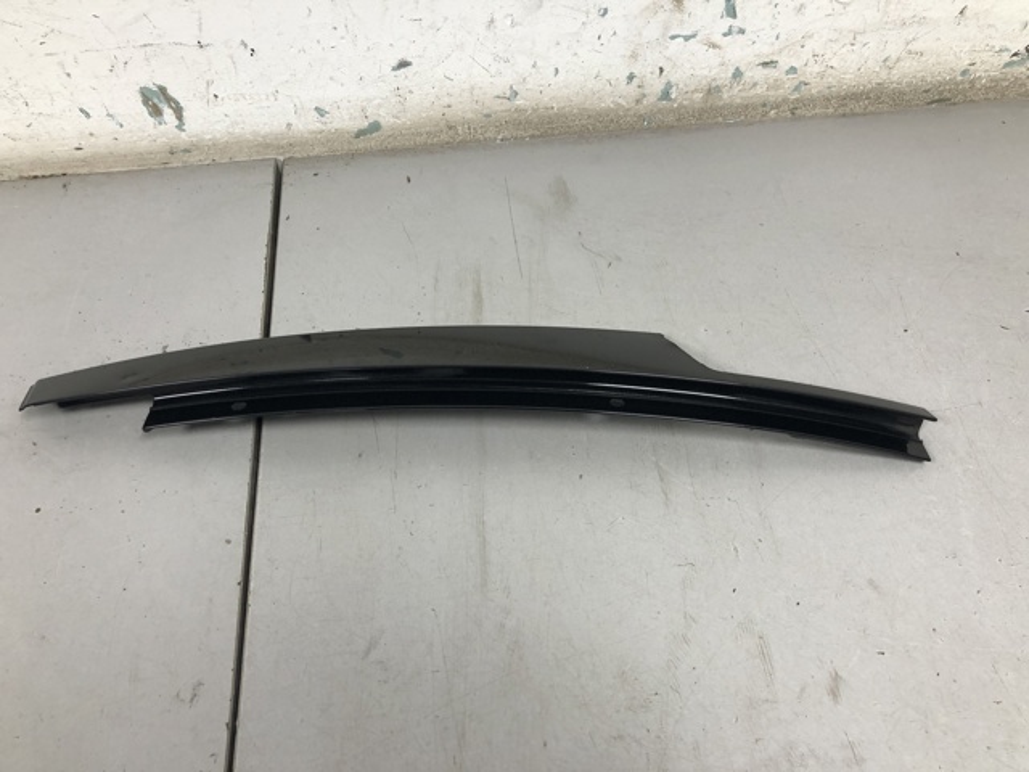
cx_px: 514
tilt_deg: -52.8
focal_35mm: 28
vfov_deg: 49.7
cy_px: 386
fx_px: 832
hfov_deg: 63.4
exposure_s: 1/33
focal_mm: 4
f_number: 1.8
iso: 40
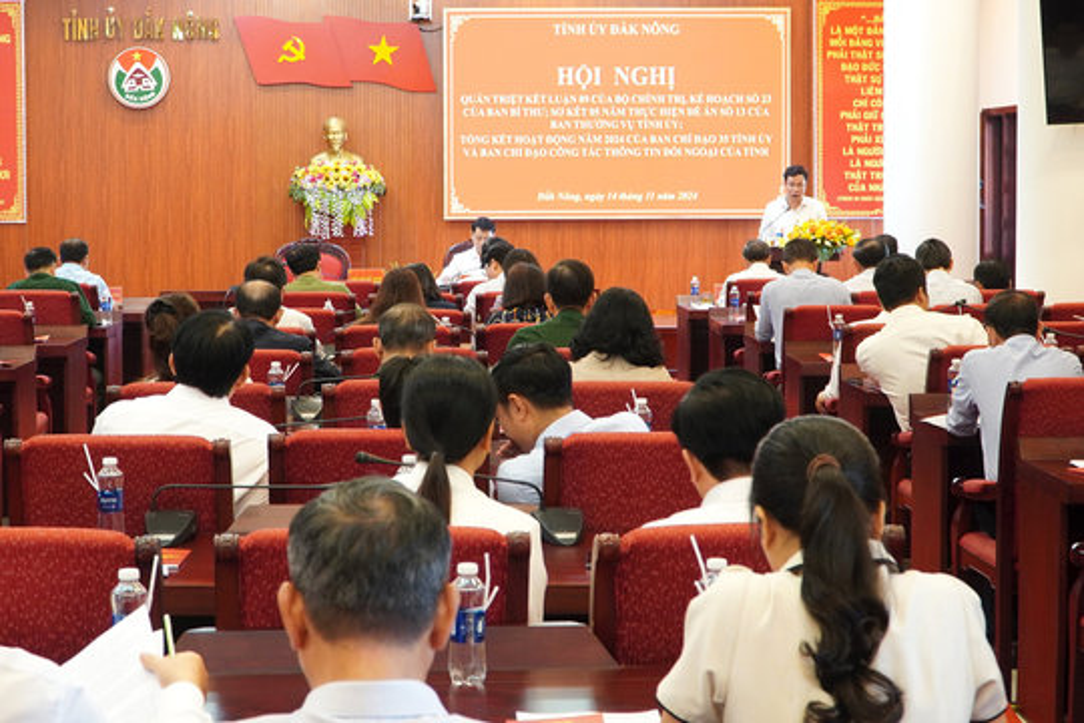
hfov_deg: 43.6
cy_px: 362
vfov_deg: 29.9
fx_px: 1355
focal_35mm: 45
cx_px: 542
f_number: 5
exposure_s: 1/25
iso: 800
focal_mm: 30
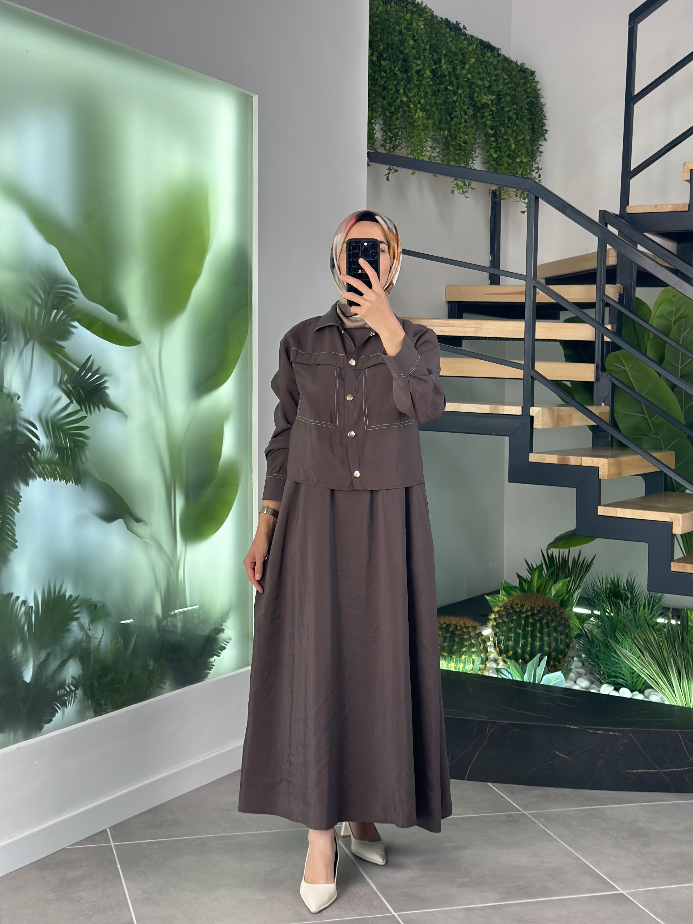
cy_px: 462
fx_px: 1281
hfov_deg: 30.3
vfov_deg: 39.7
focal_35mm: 48
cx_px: 346
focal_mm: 6.86
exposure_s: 1/250
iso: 80
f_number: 1.78
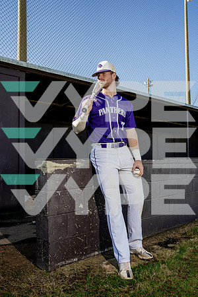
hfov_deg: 37.9
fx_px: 289
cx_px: 99
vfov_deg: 54.4
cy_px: 148
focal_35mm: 35
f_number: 5.6
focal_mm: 35
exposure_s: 1/250
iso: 80
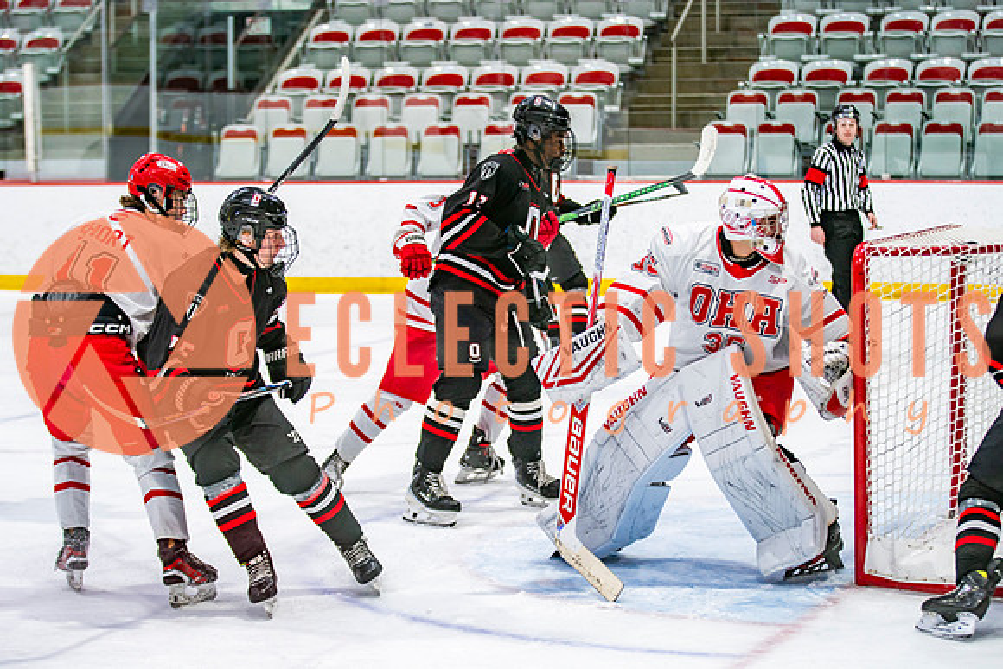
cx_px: 495
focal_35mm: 108
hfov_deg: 19.0
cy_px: 316
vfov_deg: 12.7
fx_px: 3005
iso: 800
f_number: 2.8
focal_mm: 88
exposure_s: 1/640
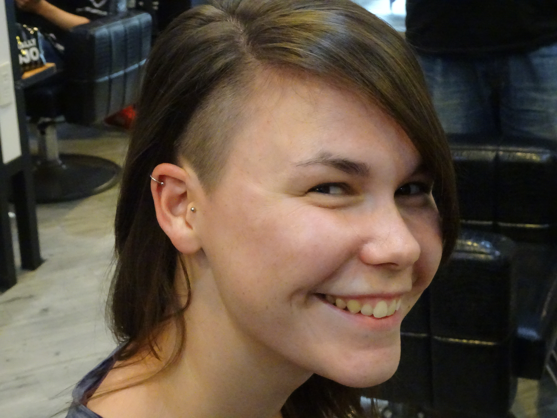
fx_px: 1030
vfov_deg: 22.9
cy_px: 209
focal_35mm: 64
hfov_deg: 30.3
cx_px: 278
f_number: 4.5
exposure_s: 1/80
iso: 2500
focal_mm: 10.95
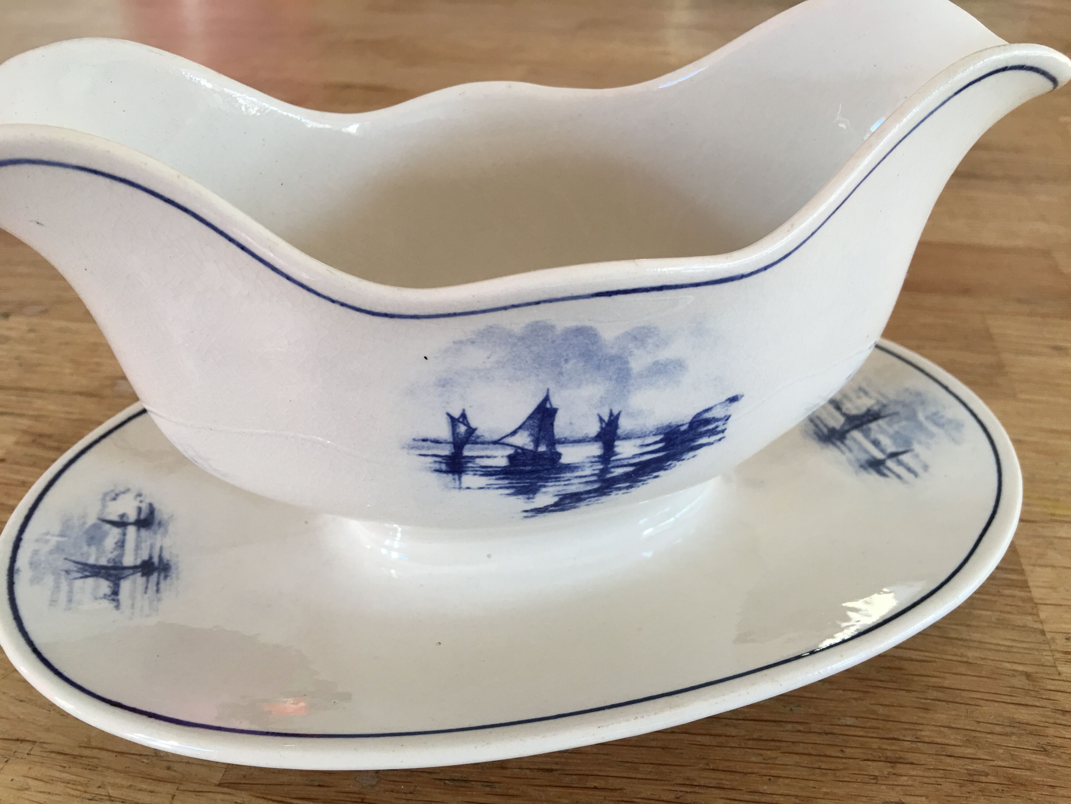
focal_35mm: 29
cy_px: 402
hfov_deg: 61.7
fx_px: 897
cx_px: 536
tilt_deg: -35.4
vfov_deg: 48.2
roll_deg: +0.3
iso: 40
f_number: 2.2
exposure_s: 1/33
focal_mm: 4.15
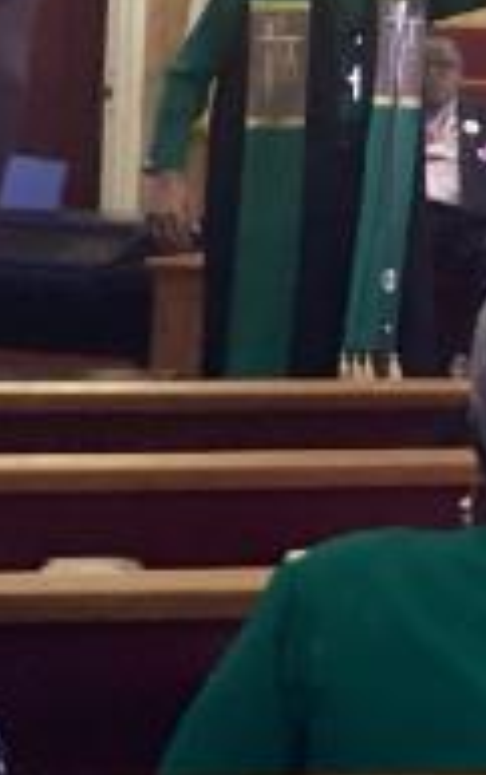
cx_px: 1004
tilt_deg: +3.3
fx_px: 2516
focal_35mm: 119
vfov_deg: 17.1
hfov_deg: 10.1
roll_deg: +0.3
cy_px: -26
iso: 320
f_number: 2.4
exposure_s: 1/60
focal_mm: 3.3
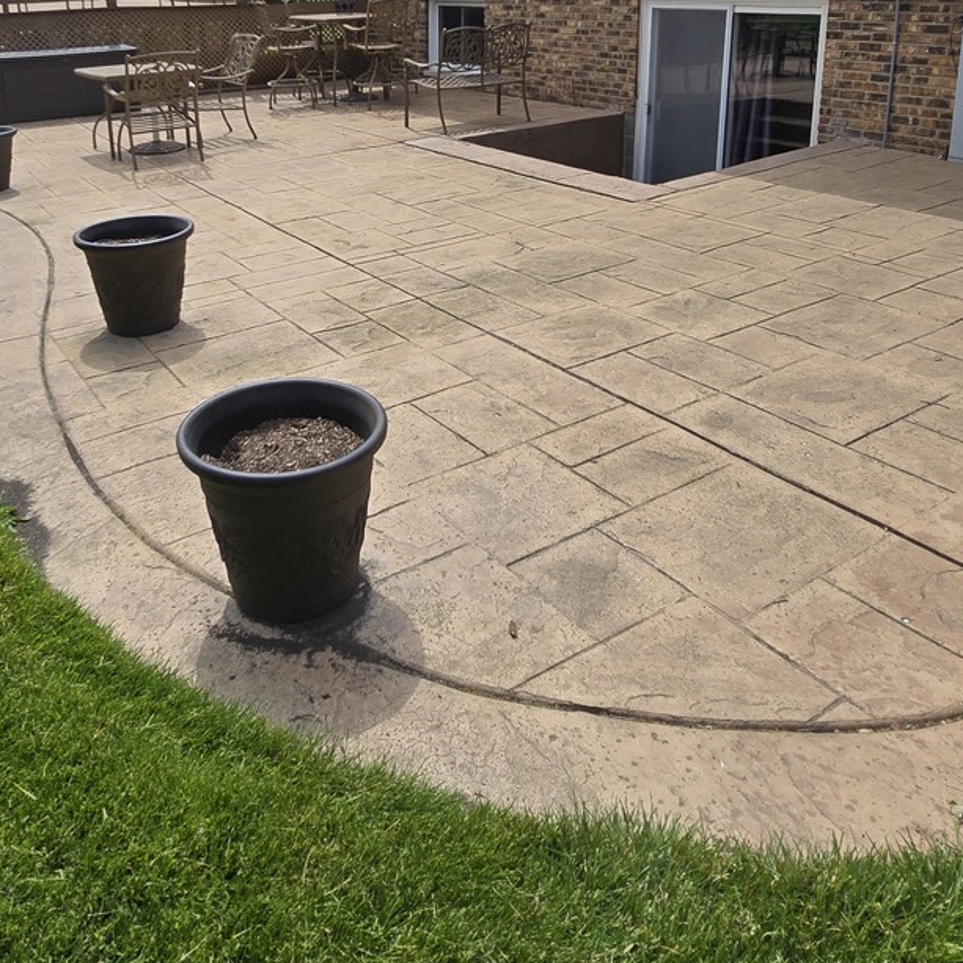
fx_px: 850
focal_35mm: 27
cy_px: 185
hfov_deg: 58.3
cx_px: 360
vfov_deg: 54.8
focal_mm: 2.2
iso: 50
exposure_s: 1/1814
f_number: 2.2
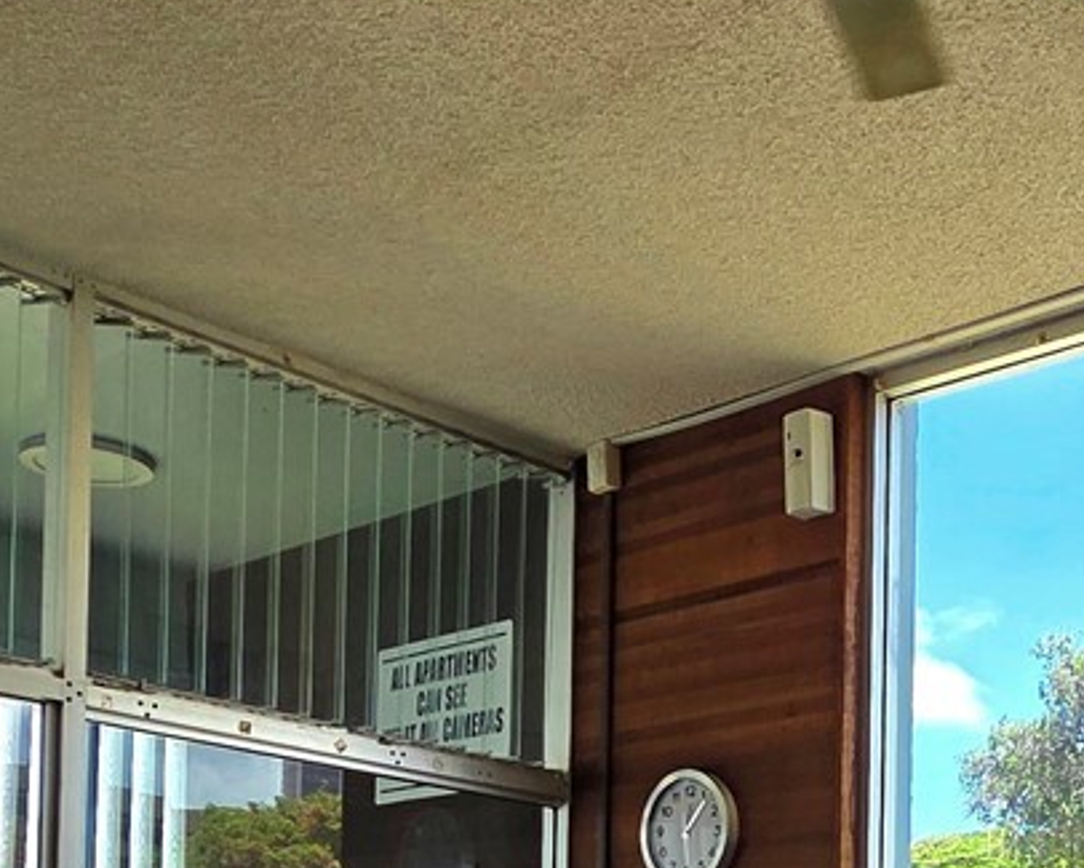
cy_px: 1095
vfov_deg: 26.3
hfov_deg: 36.5
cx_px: 804
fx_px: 1604
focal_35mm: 50
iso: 80
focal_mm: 2.2
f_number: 2.2
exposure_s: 1/370
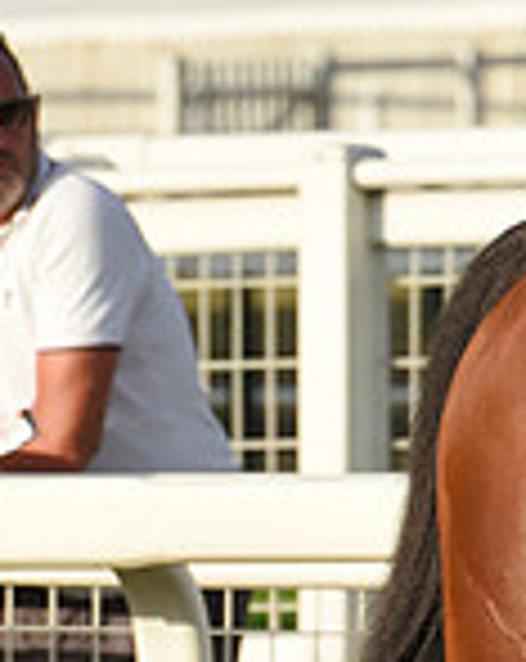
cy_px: -29
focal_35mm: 575
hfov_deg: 2.7
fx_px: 11224
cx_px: 1281
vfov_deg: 3.4
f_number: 6.3
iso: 1000
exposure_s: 1/4000
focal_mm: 155
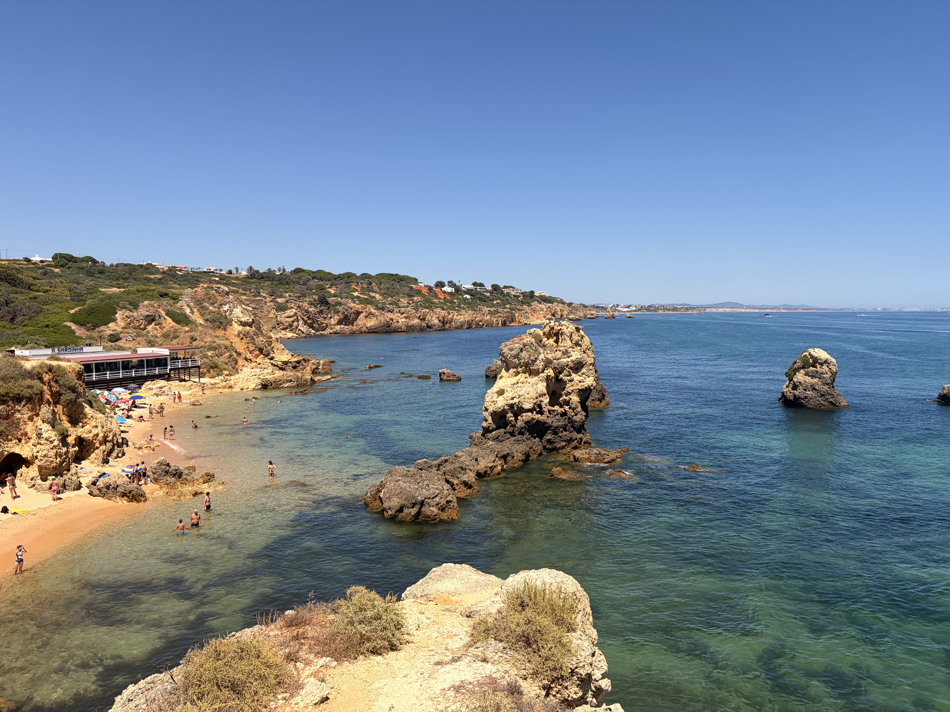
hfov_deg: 67.3
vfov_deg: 53.1
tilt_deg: -2.8
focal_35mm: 26
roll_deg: +0.7
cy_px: 356
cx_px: 475
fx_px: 714
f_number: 1.6
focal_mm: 5.96
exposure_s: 1/5348
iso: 64
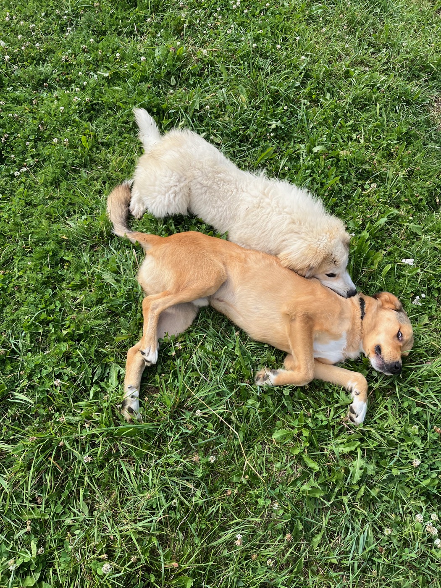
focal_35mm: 26
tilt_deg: -58.8
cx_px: 220
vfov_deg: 67.3
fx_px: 442
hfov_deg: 53.1
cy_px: 294
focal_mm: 5.1
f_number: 1.6
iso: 50
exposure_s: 1/1355
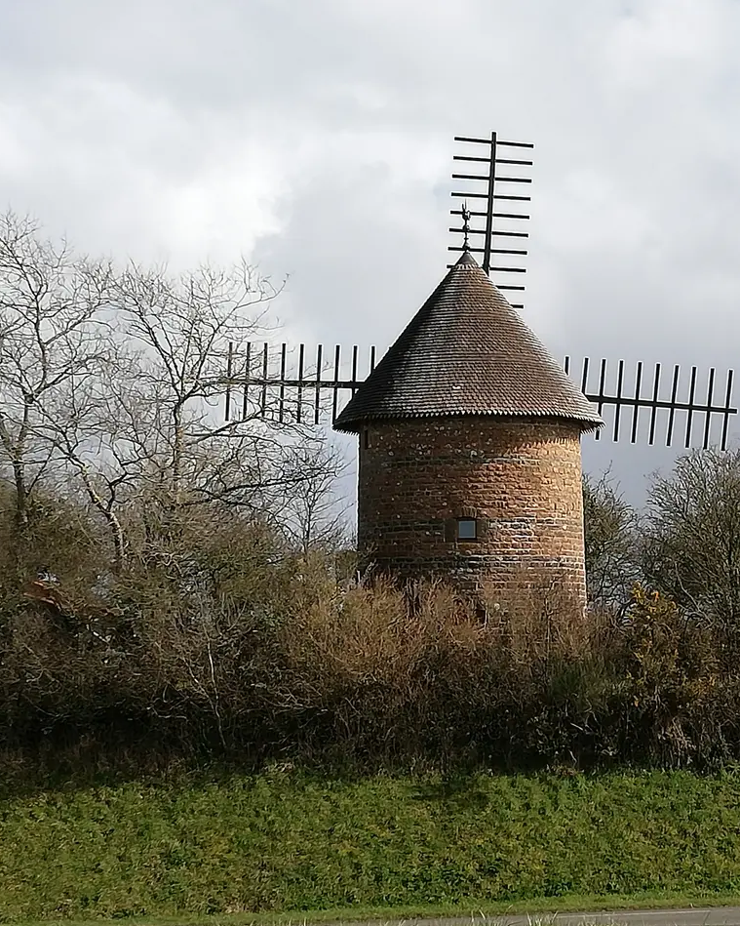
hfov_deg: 19.3
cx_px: 524
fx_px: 2163
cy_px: 467
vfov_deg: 24.1
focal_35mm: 79
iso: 50
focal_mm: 3.81
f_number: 2.2
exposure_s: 1/1195
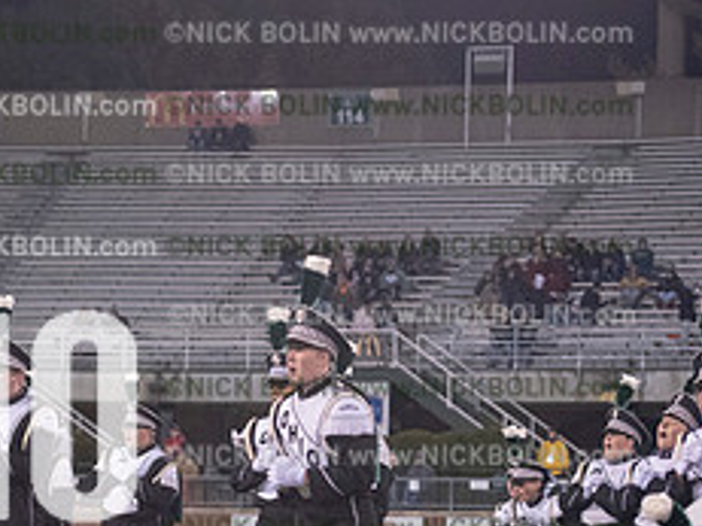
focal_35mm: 208
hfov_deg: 9.4
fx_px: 4216
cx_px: -79
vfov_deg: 7.1
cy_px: 458
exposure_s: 1/1250
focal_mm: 86
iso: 5000
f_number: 3.2
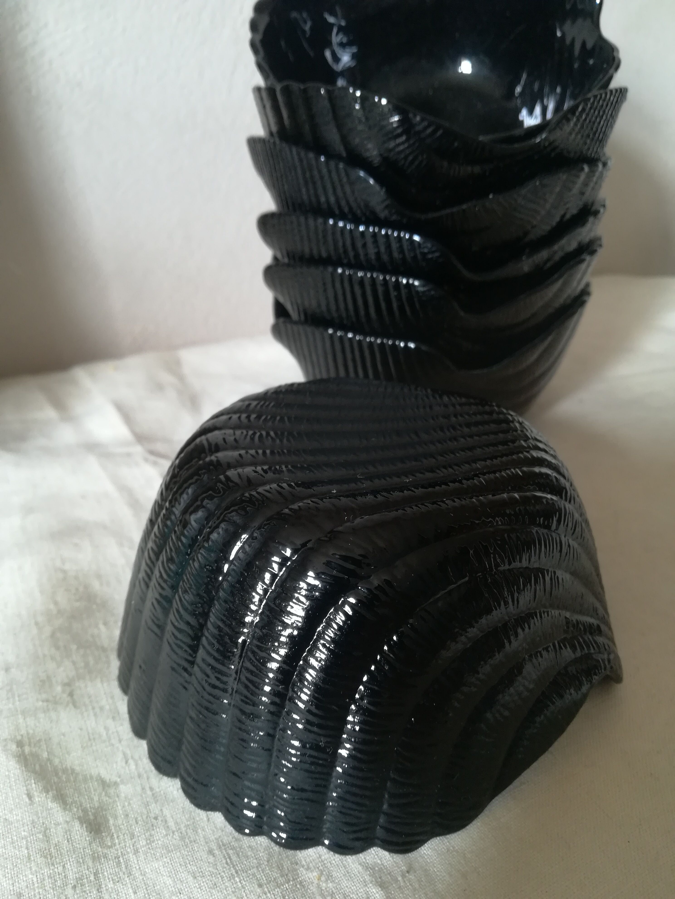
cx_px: 338
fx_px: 676
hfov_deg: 53.1
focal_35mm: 26
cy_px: 450
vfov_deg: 67.3
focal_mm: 3.83
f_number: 2.2
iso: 160
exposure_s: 1/33.3
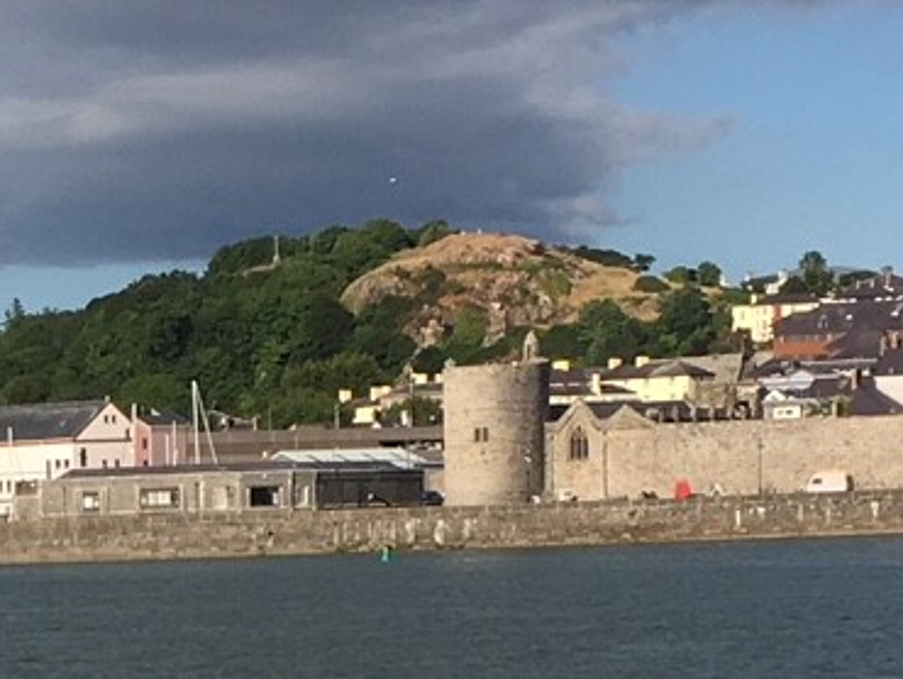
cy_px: 1126
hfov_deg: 12.3
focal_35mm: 158
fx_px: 4124
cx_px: -100
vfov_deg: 9.1
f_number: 2.2
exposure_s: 1/1603
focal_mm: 4.15
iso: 25
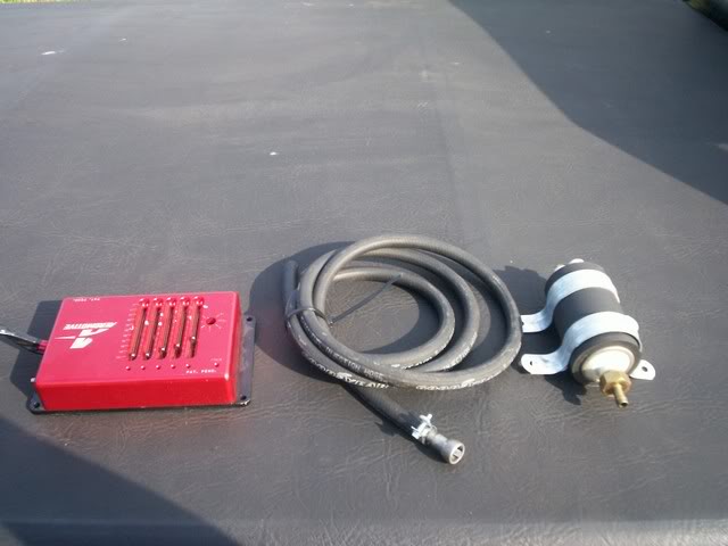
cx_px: 364
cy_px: 273
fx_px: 757
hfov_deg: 51.4
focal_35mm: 36
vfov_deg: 39.7
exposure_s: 1/138
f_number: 4.5
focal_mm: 5.9
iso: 100
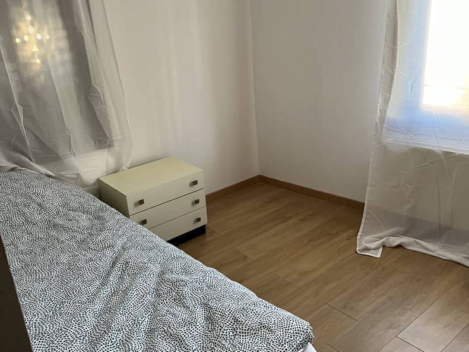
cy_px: 176
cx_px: 234
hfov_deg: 67.3
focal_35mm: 26
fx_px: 352
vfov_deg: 53.0
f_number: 1.6
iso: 160
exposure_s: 1/60
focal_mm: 5.1
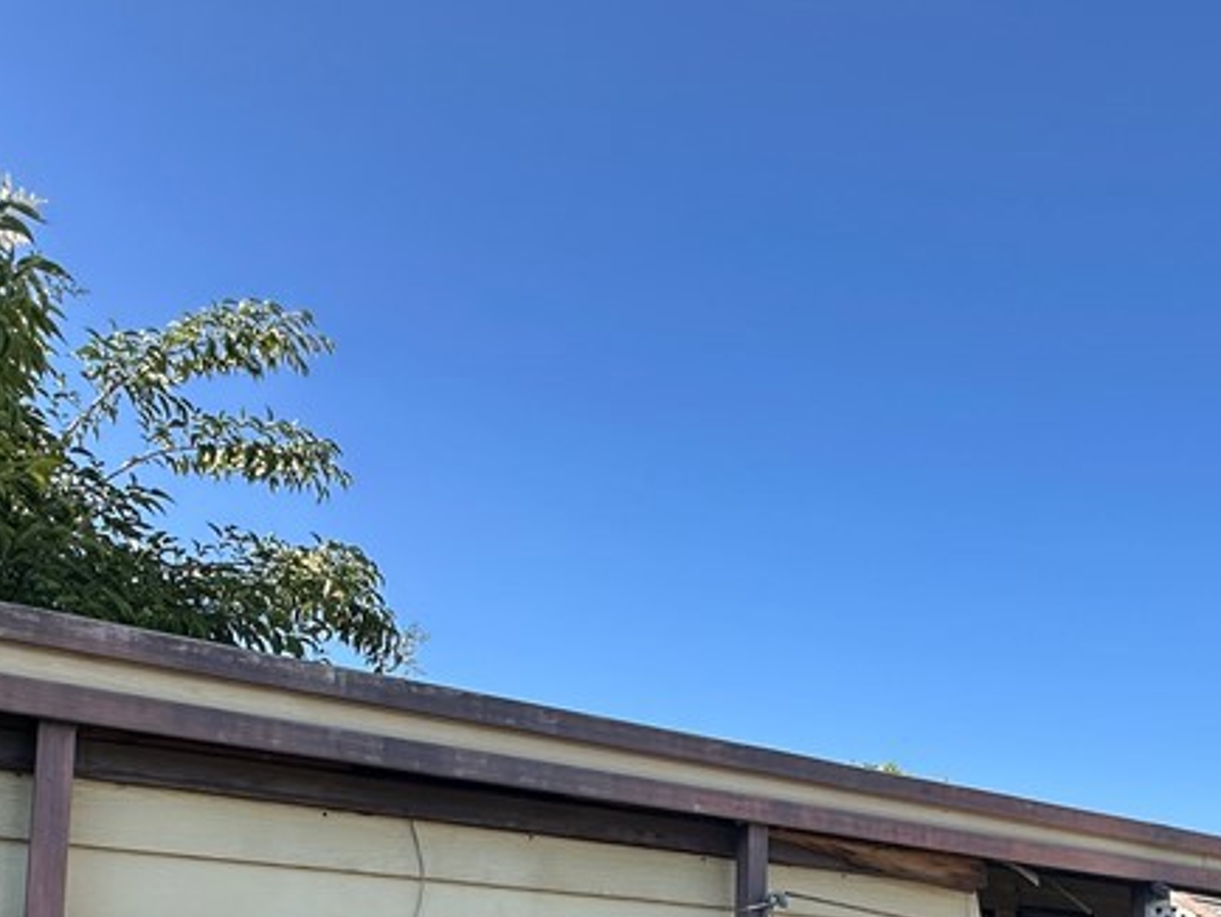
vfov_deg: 37.3
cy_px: 962
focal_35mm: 33
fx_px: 1165
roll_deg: -1.8
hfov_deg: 54.8
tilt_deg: +4.6
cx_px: 746
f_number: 2.2
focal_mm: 2.22
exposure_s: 1/910
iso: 40
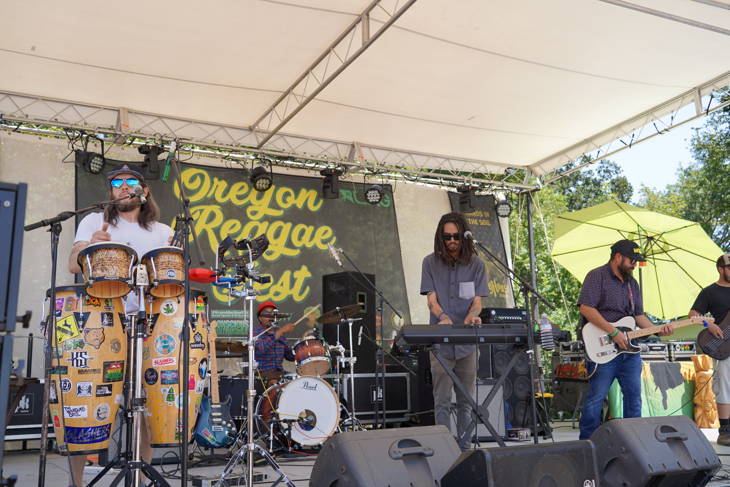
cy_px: 244
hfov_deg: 51.9
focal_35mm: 37
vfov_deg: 35.9
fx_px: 750
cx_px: 365
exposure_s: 1/250
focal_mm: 37
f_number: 4
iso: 100
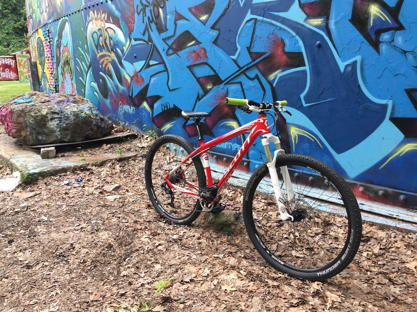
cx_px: 208
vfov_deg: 48.2
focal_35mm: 29
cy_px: 156
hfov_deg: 61.7
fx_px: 349
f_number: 2.2
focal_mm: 4.15
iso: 32
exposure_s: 1/120
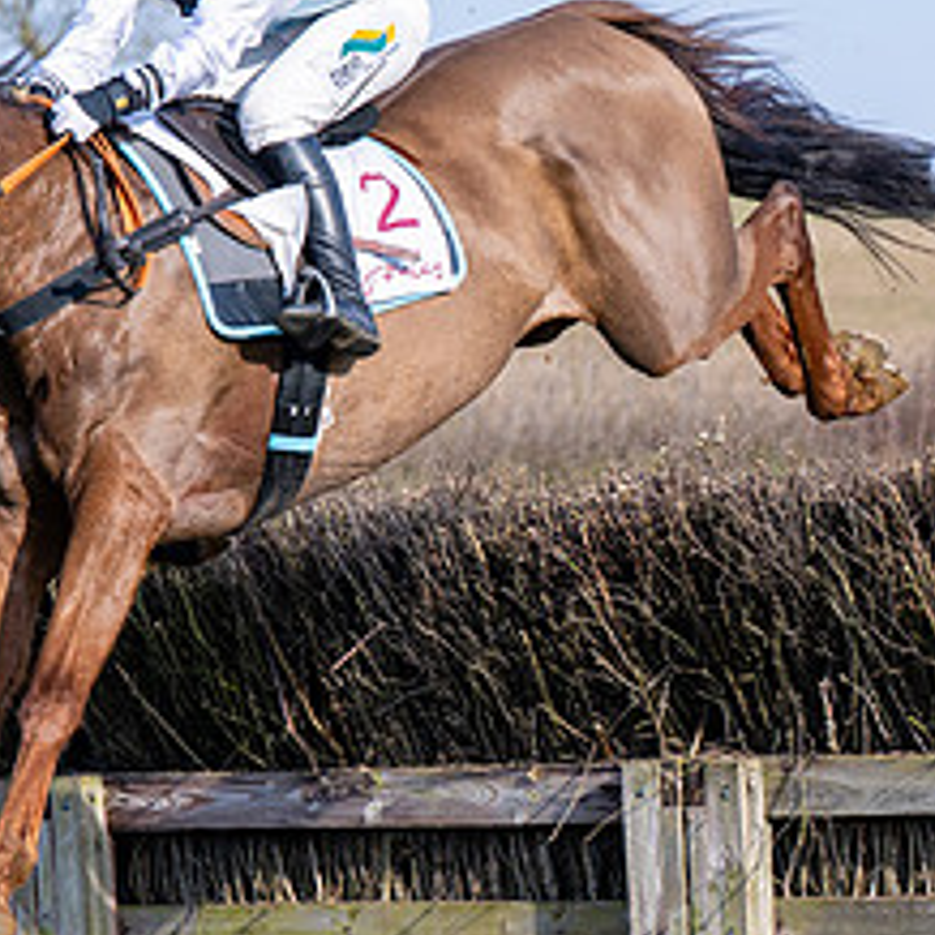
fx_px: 9290
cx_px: 248
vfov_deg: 5.8
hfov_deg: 5.8
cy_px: 468
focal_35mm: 304
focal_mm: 92
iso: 160
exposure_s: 1/2000
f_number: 4
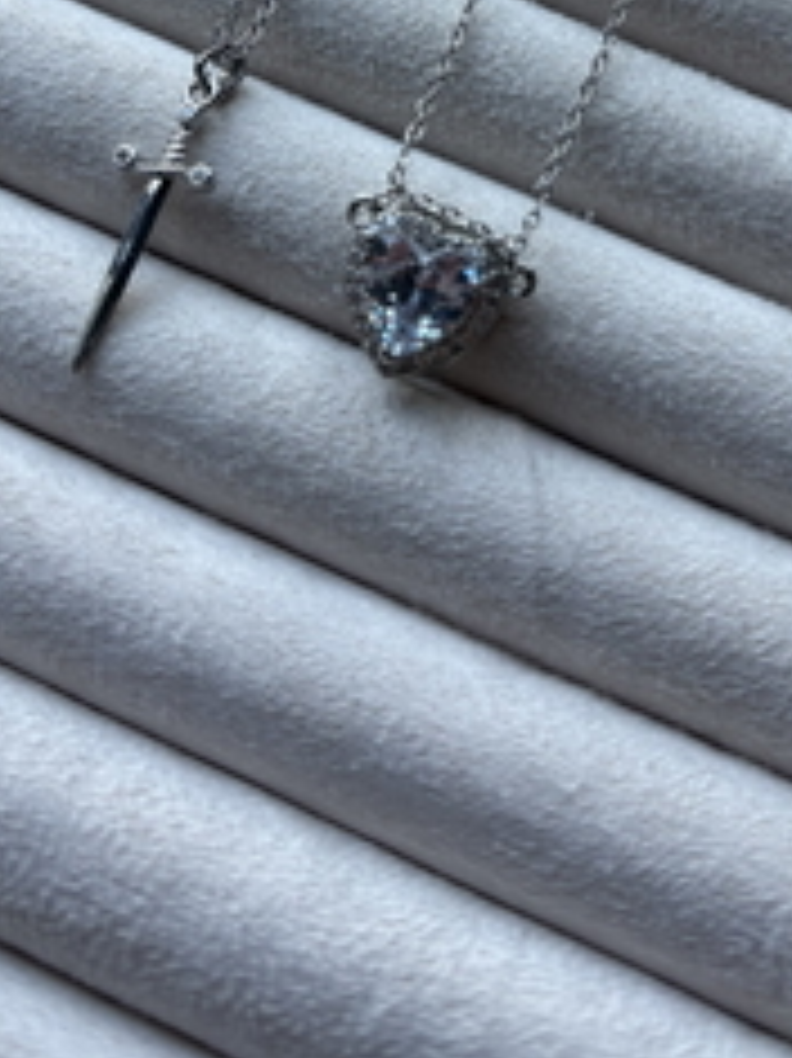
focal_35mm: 59
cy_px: -70
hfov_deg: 24.7
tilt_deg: -64.3
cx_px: 490
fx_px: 1801
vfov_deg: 29.8
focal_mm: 5.96
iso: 40
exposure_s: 1/217
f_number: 1.6
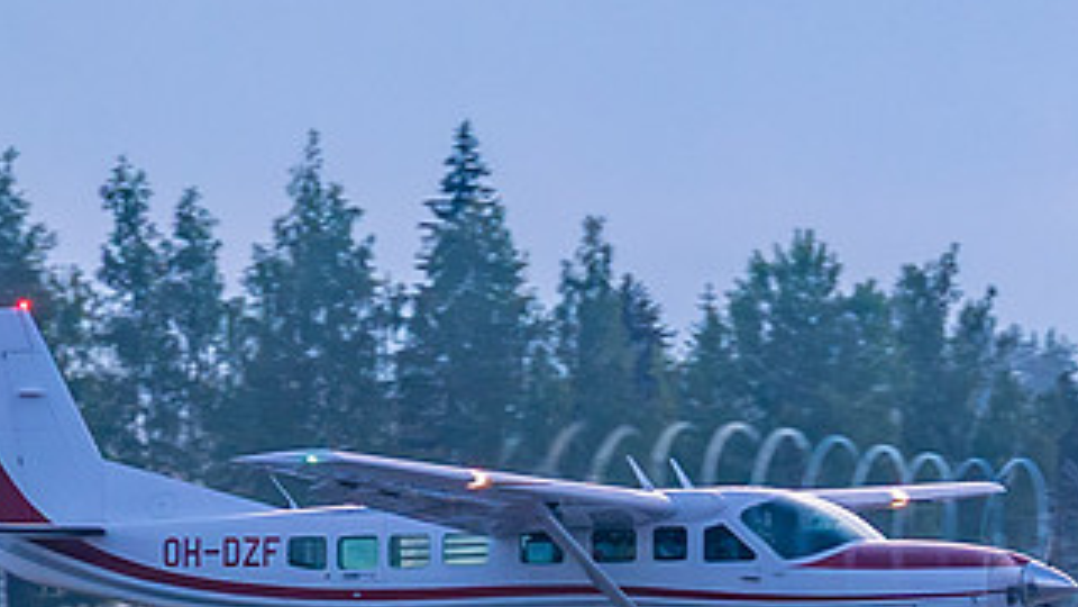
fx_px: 23696
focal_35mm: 829
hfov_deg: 2.6
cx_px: 876
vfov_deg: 1.5
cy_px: 441
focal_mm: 200
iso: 1000
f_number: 2.8
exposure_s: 1/320
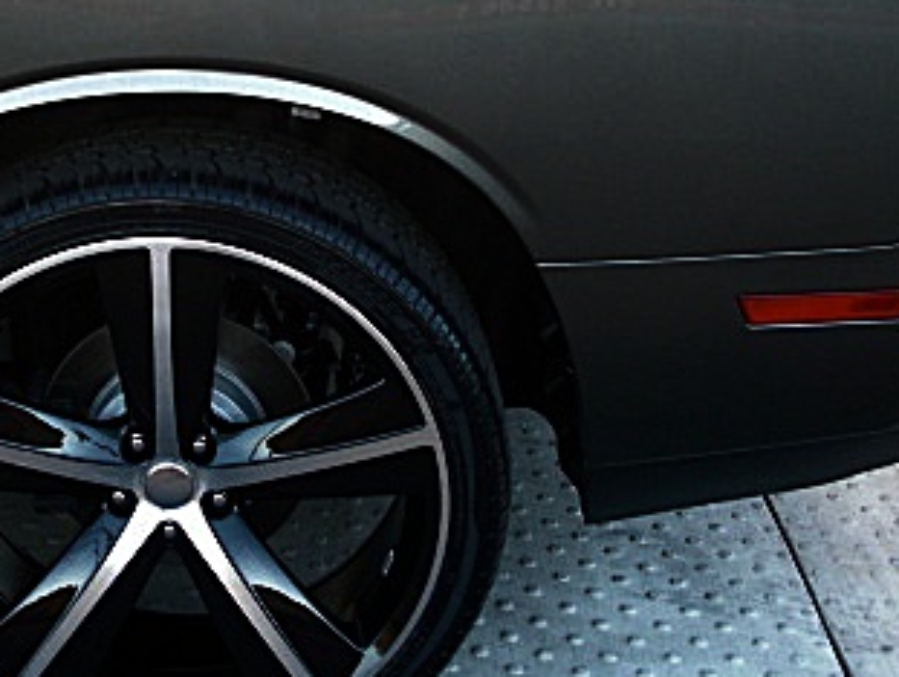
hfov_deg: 26.1
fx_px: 1924
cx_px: 269
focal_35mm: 74
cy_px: 220
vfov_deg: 19.9
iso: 200
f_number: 2.8
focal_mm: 6.3
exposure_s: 1/80
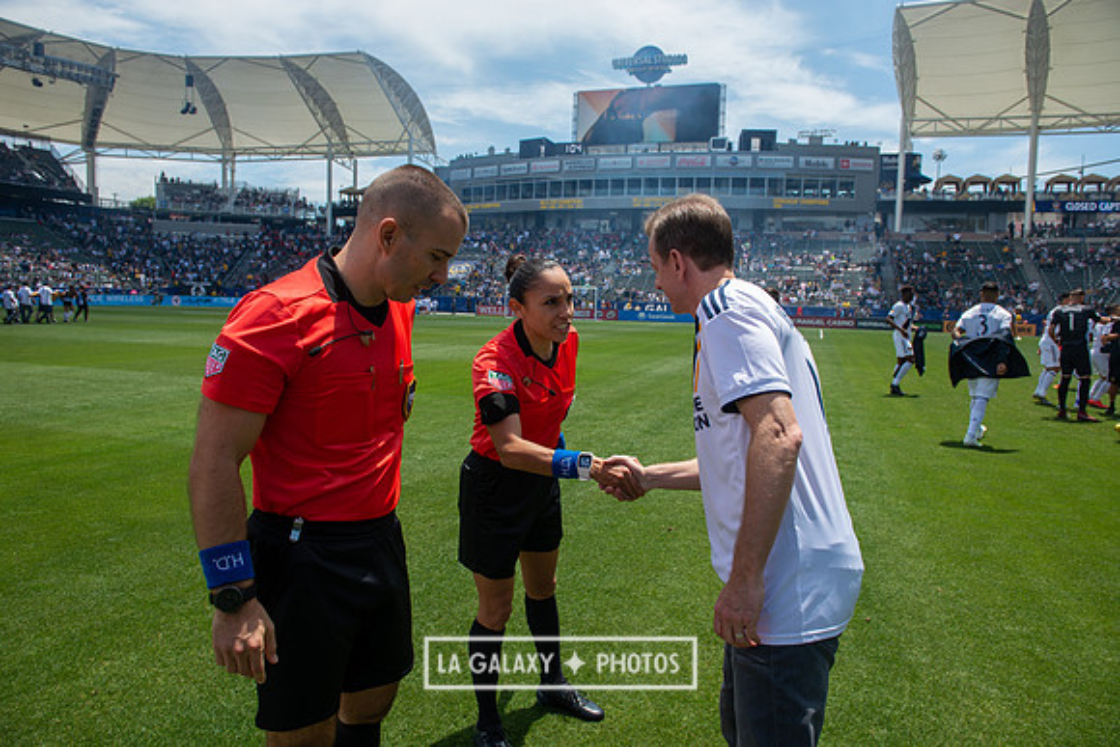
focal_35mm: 24
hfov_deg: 73.7
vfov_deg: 53.2
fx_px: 747
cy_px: 374
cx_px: 560
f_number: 5.6
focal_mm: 24
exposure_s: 1/1000
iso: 200
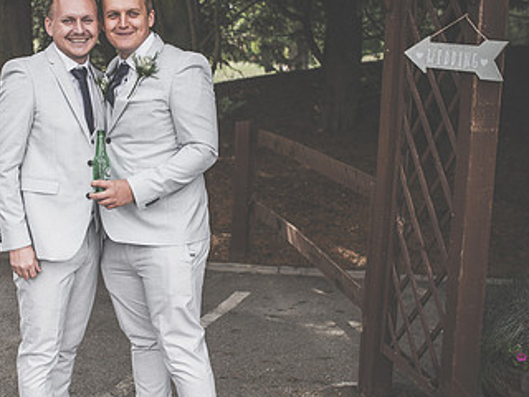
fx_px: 932
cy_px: 197
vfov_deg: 24.0
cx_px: 102
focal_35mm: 61
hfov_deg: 30.9
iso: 100
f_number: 3.5
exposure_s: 1/320
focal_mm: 35
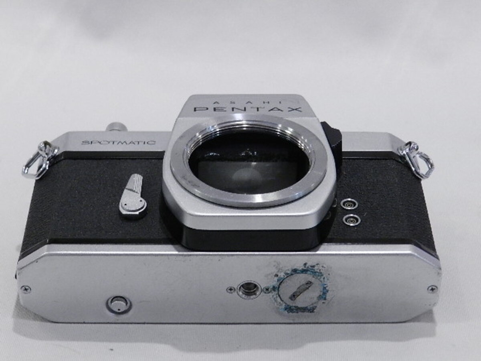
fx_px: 1167
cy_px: 180
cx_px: 240
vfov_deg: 17.6
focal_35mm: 84
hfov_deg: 23.3
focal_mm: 14.9
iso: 800
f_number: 4.4
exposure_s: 1/100
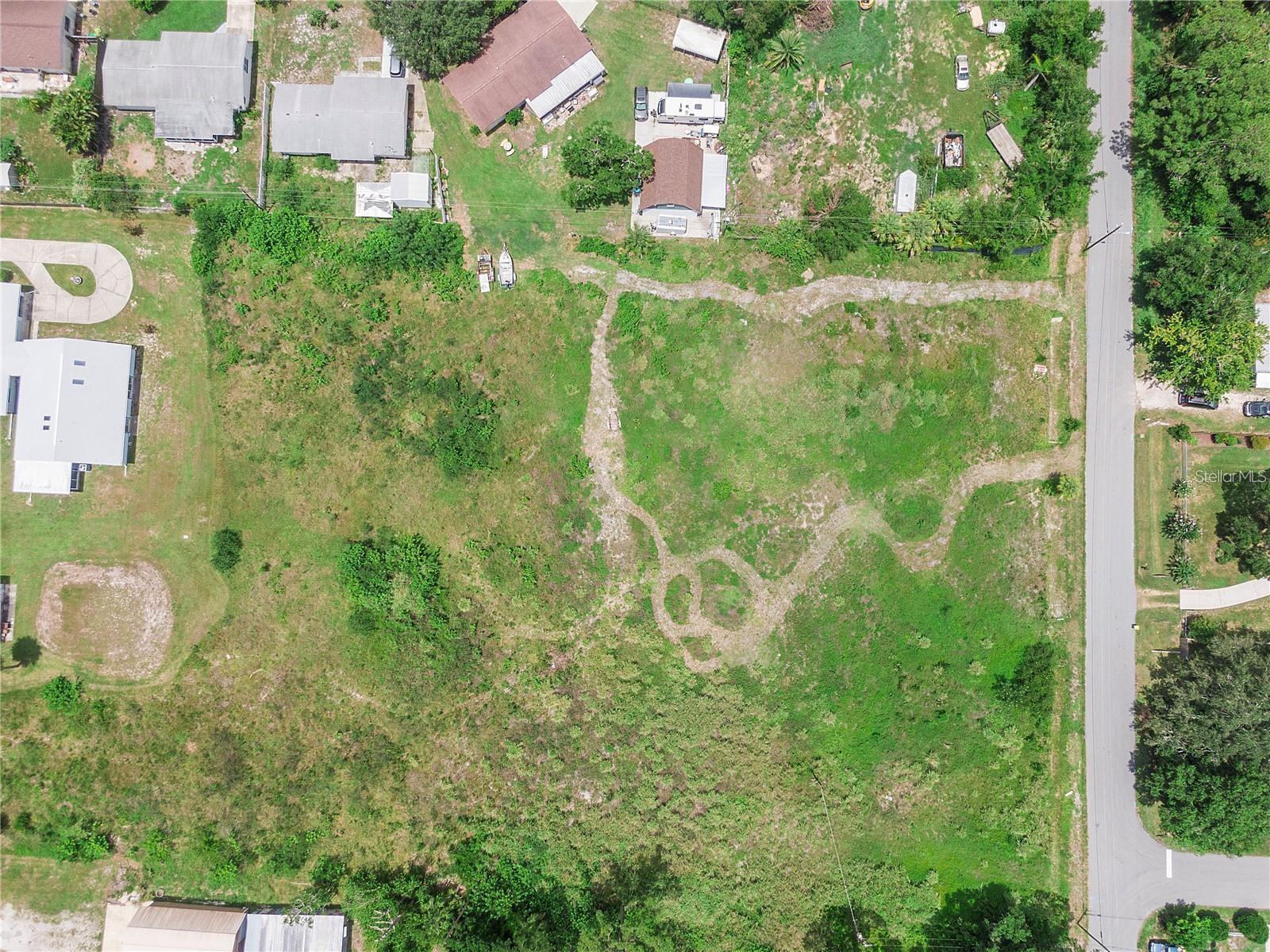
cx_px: 635
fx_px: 880
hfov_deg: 71.6
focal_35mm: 24
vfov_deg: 56.8
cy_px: 476
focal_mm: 4.39
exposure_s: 1/1250
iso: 100
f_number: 2.8
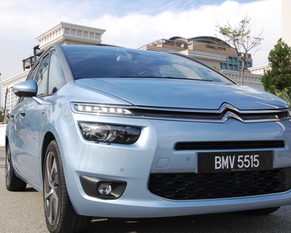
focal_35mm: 44
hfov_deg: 42.0
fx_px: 379
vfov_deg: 34.1
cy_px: 124
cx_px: 133
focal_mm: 22
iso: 400
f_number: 9
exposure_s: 1/320
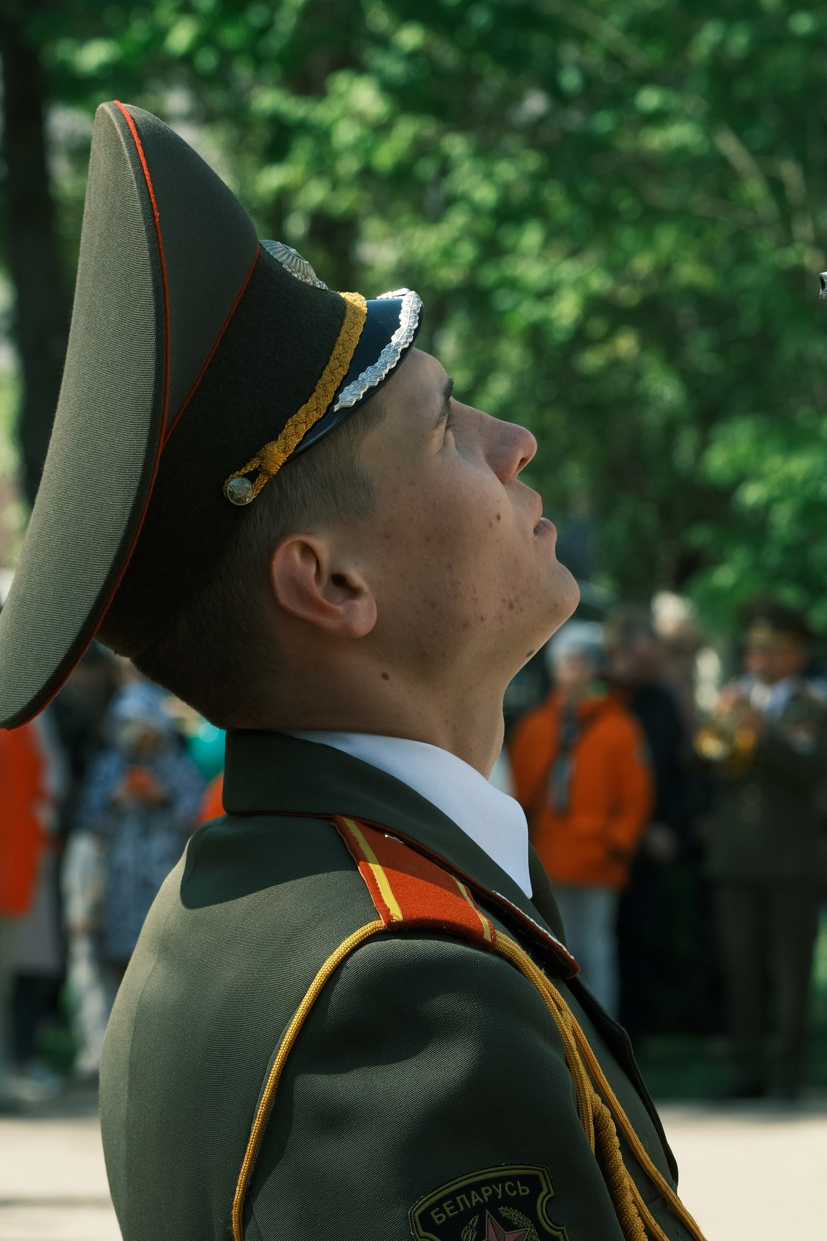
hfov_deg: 7.3
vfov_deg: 10.9
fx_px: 6511
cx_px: 512
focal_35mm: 189
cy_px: 422
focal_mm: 84.3
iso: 250
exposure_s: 1/200
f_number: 8
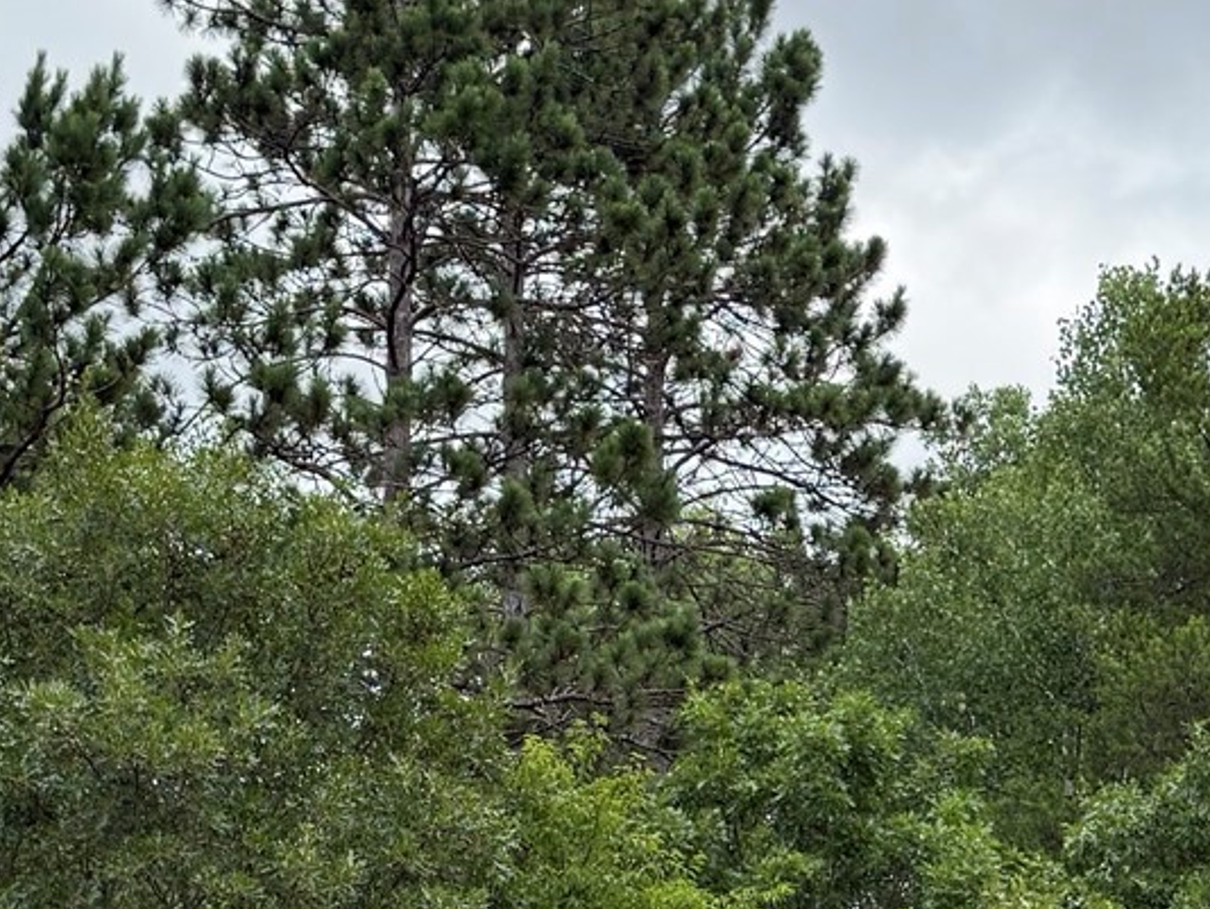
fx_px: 3217
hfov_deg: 21.2
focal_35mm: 92
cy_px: 870
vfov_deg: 15.8
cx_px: 385
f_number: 1.78
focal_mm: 6.76
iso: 100
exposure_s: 1/2232
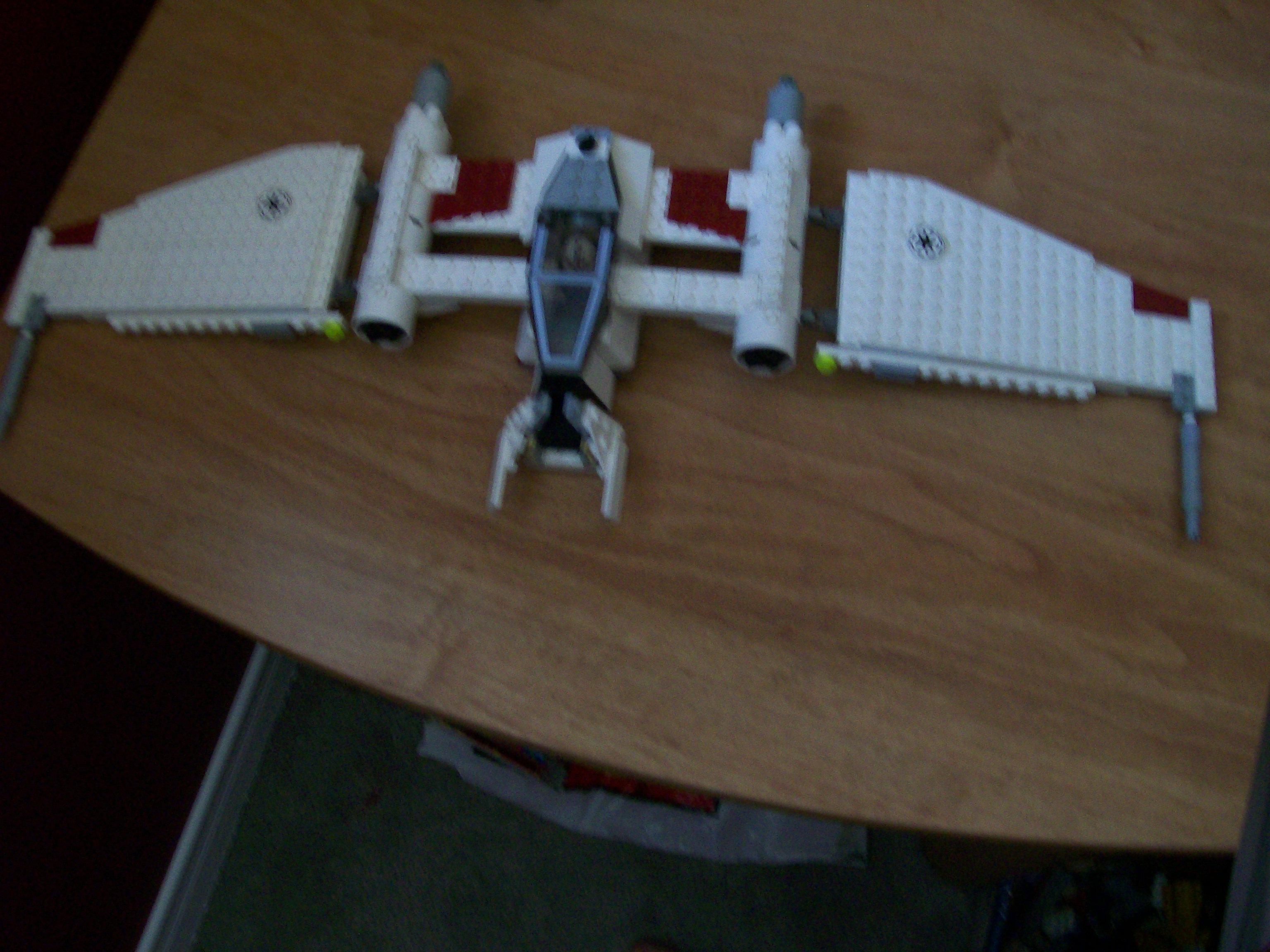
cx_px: 635
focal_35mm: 36
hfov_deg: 51.4
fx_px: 1321
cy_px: 476
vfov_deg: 39.7
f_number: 2.7
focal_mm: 6
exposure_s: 1/8
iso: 160
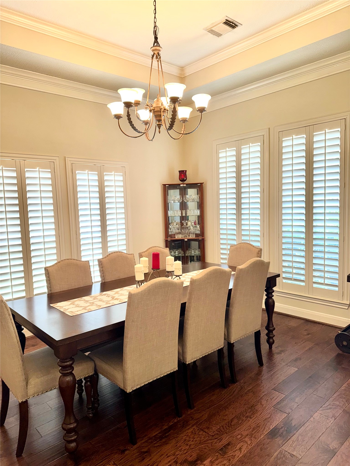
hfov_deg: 56.8
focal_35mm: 24
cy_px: 233
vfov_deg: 71.6
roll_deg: +0.9
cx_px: 175
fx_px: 324
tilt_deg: -4.6
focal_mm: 6.76
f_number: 1.78
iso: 50
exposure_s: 1/42
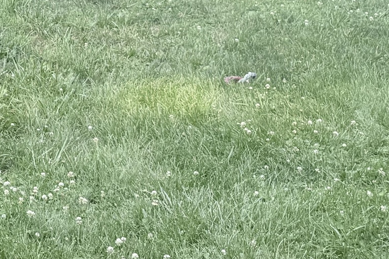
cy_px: -110
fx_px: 1069
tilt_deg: -3.8
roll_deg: -0.6
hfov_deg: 18.4
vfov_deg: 13.2
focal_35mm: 99
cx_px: -190
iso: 80
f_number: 1.78
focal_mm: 6.76
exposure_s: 1/1437
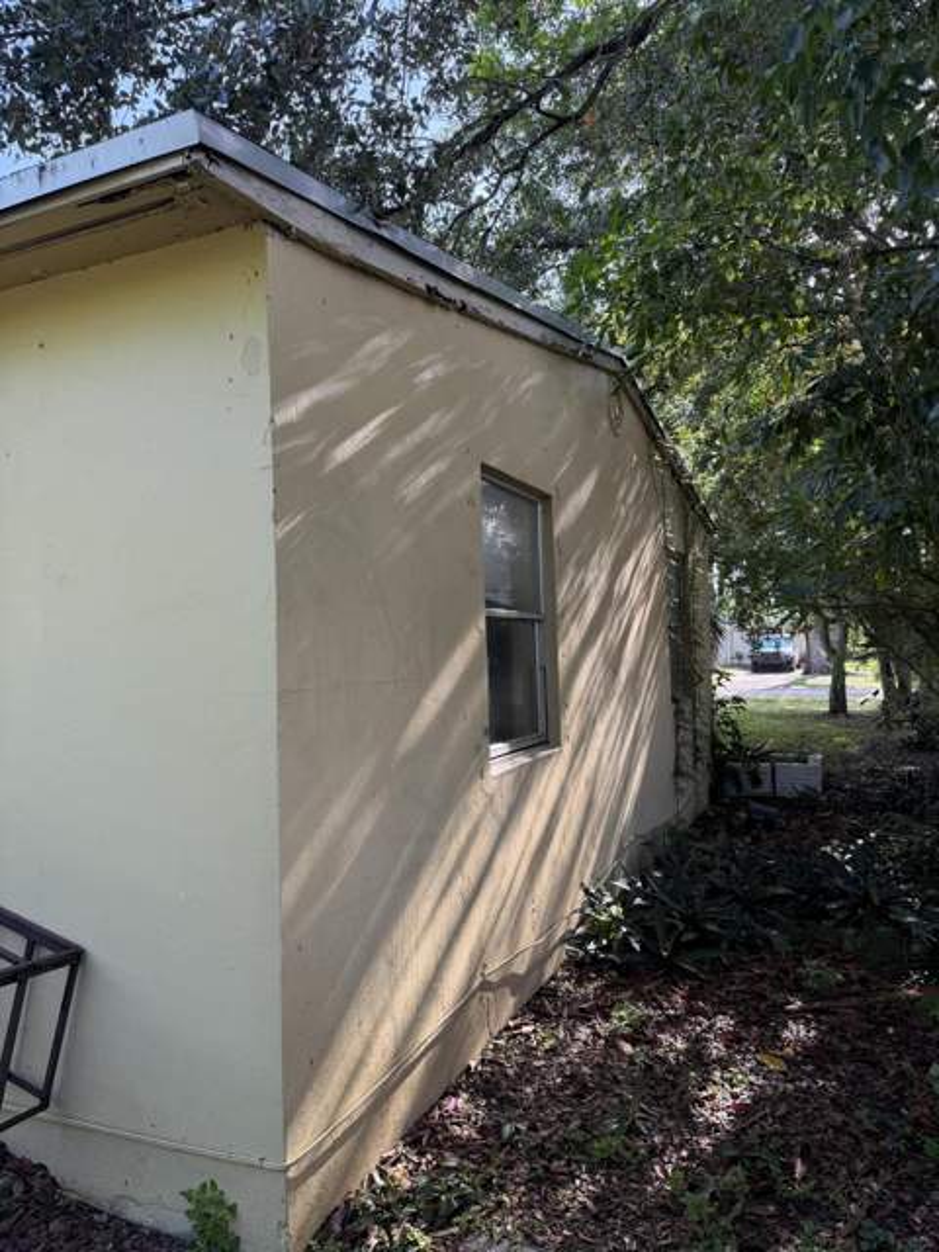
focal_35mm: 24
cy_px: 626
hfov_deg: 56.8
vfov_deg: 71.6
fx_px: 868
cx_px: 470
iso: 100
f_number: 1.78
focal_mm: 6.76
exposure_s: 1/405
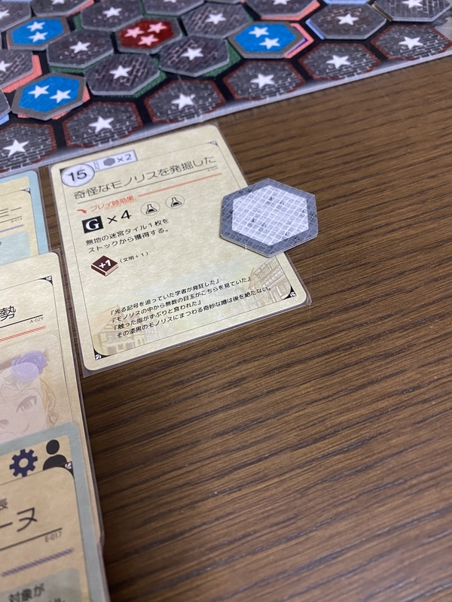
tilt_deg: -53.6
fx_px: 453
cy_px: 301
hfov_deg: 53.1
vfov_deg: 67.3
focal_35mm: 26
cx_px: 226
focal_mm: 4.25
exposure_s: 1/60
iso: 200
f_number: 1.8
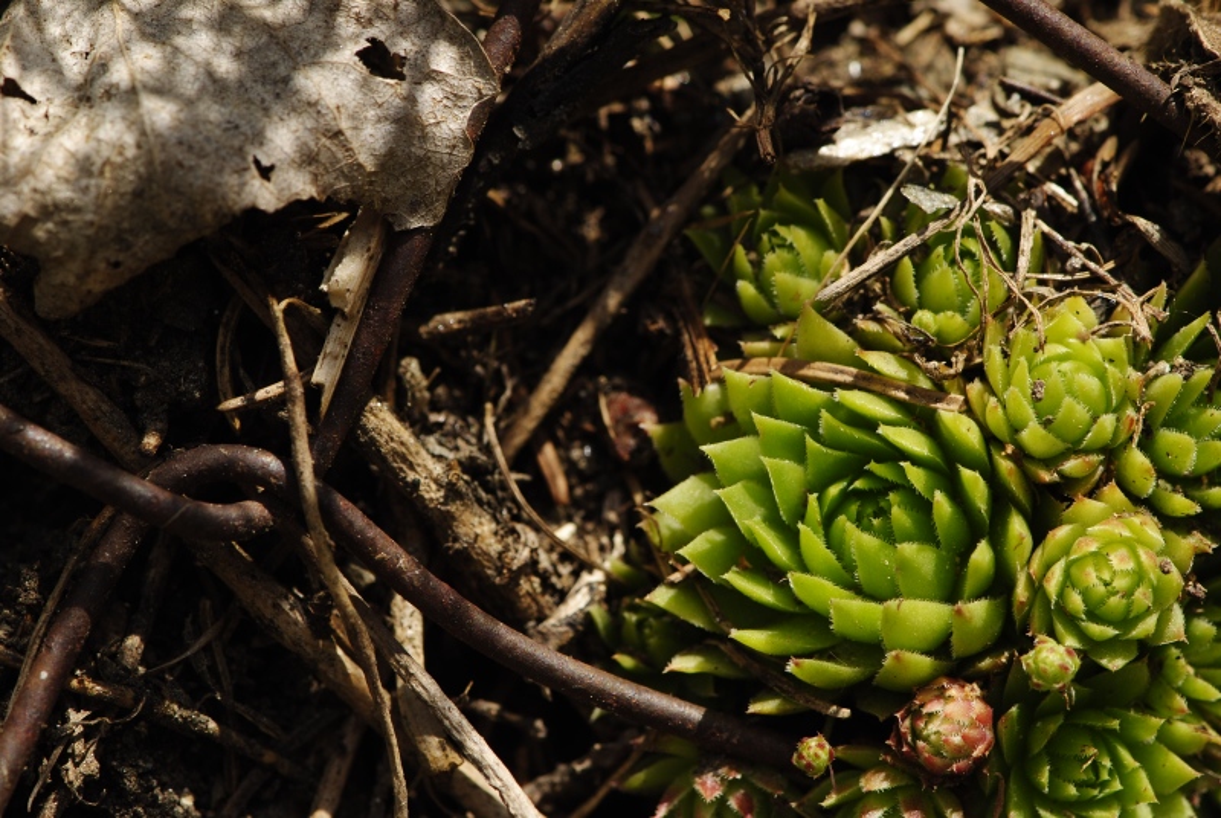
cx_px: 610
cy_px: 409
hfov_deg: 16.0
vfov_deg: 10.8
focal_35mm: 128
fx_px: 4331
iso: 100
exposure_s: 1/250
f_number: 8
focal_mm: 85
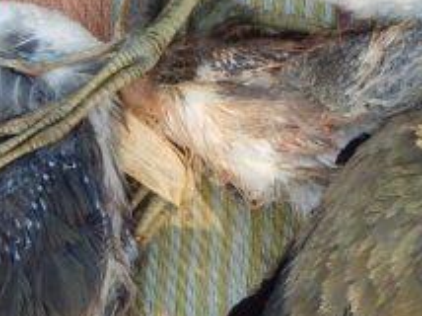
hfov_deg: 5.9
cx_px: 363
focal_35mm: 334
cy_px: 109
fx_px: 4067
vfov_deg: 4.4
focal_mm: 16.6
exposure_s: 1/200
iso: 125
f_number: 4.4
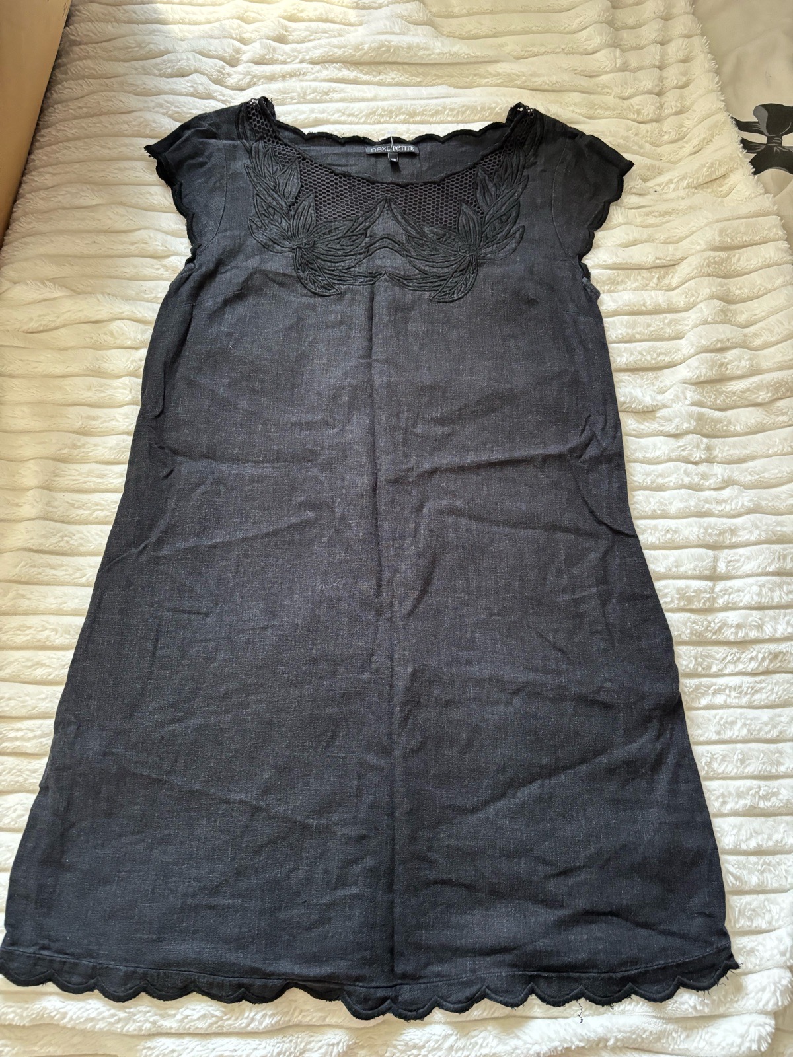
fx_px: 794
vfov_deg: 67.3
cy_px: 528
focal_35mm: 26
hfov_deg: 53.1
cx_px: 396
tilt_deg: -71.1
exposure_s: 1/60
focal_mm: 5.96
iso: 500
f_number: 1.6
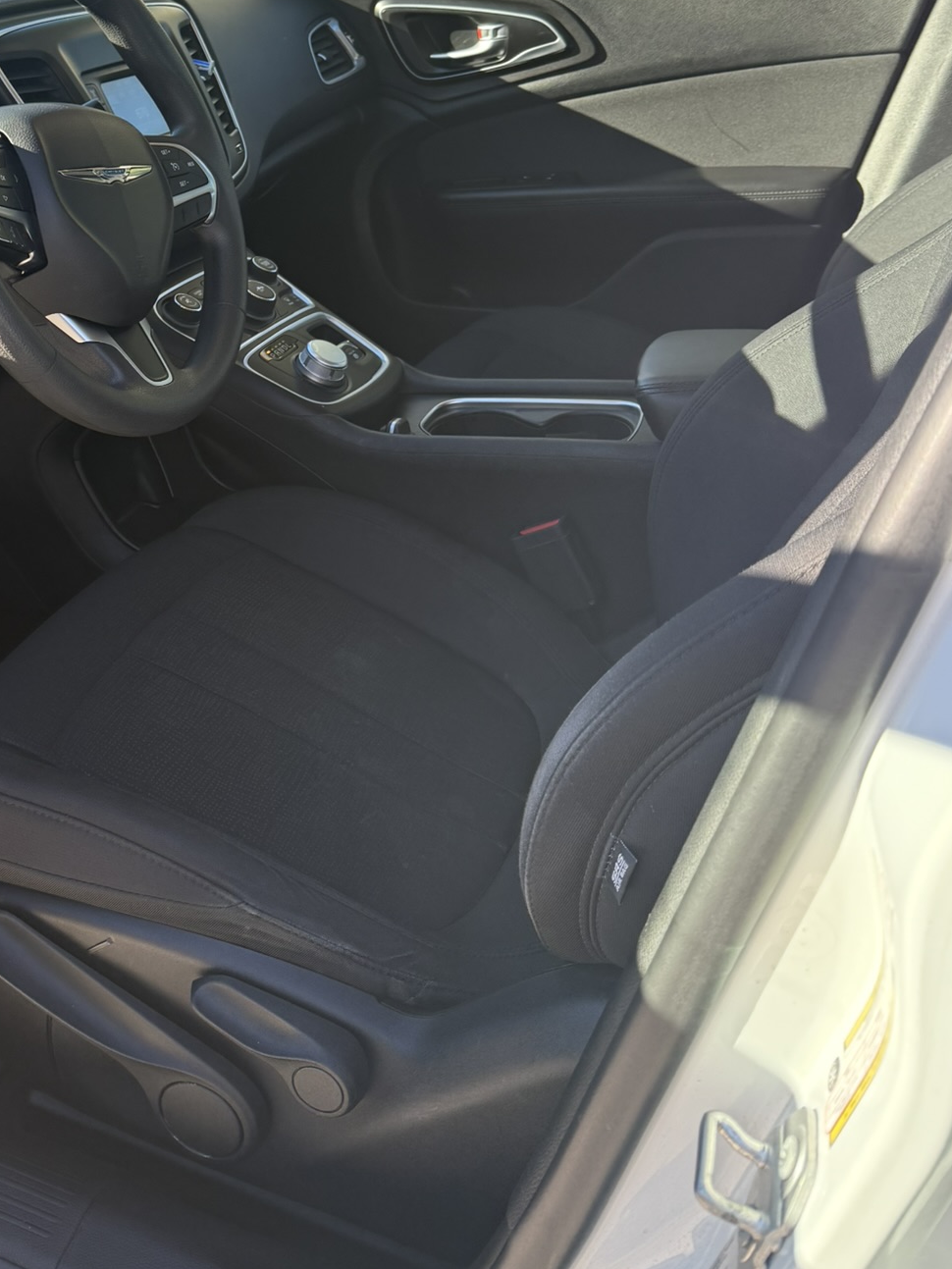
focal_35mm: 38
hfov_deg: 36.9
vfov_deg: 47.8
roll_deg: -0.3
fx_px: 1393
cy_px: 384
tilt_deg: -22.1
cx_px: 244
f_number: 1.78
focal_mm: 6.76
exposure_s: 1/567
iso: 100
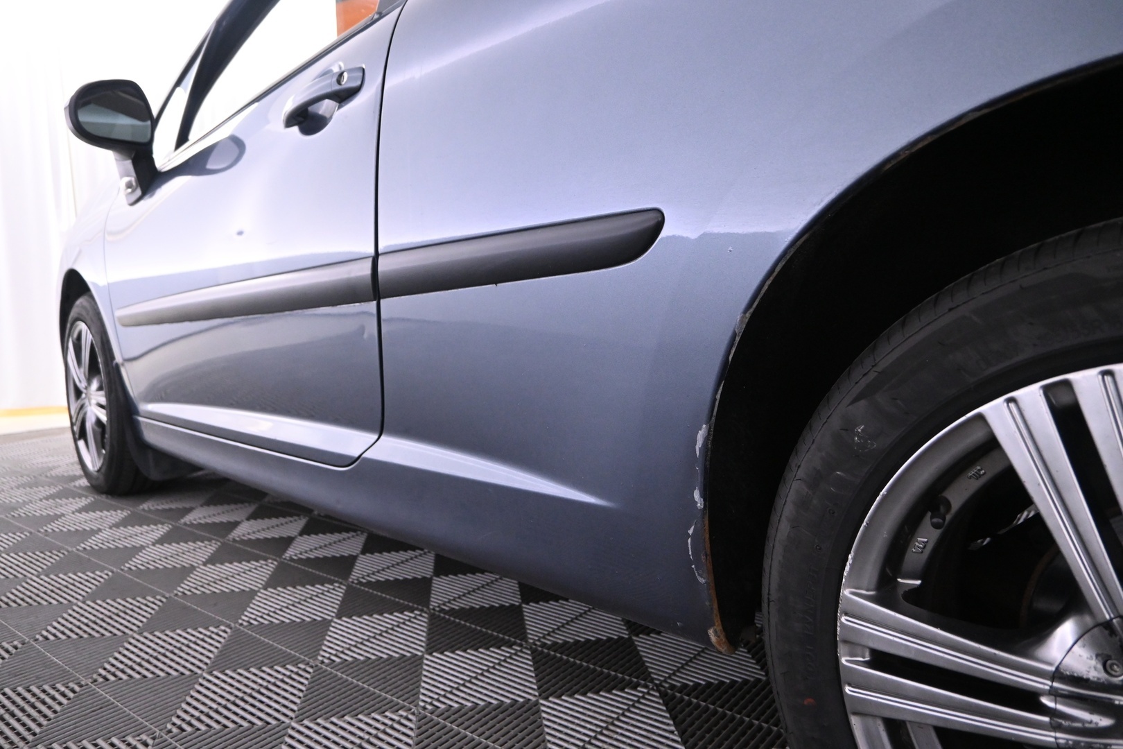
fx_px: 749
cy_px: 374
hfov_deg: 73.7
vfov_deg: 53.1
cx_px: 562
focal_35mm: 24
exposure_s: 1/60
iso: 2500
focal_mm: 16
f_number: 4
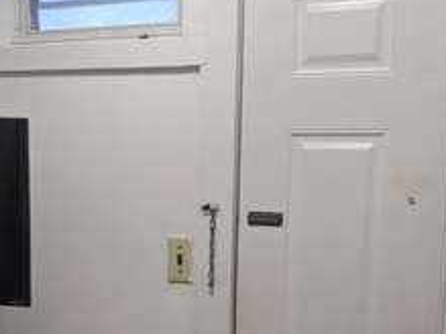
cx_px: 156
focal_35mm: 70
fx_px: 901
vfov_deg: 20.5
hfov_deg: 27.7
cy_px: 318
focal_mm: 5.4
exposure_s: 1/120
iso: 1000
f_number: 1.8
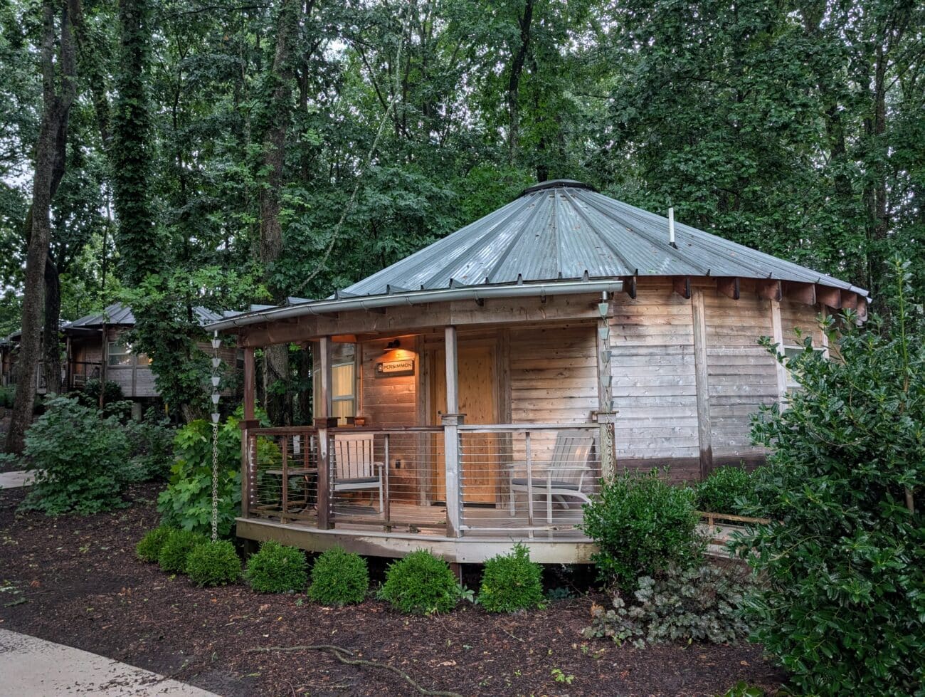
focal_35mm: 24
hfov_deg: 71.5
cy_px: 348
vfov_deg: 56.9
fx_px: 642
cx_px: 462
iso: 119
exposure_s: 1/89.7
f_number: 1.68
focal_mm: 6.9
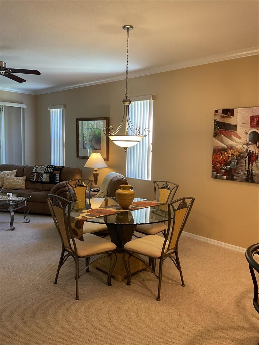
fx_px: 289
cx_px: 130
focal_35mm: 29
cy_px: 172
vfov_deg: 61.7
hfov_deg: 48.2
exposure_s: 1/60
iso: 100
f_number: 1.8
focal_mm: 3
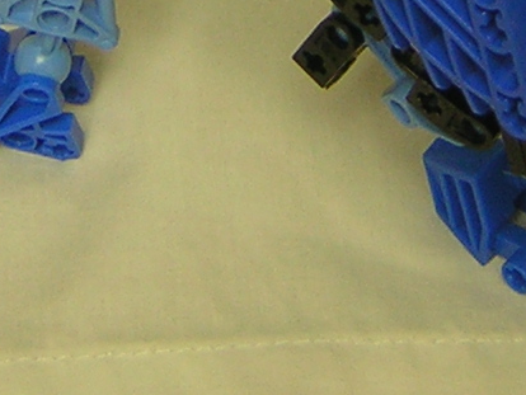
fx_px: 2995
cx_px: 347
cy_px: -316
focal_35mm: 197
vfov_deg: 7.3
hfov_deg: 10.0
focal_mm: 6.6
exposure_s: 1/7.6
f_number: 3.1
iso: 50
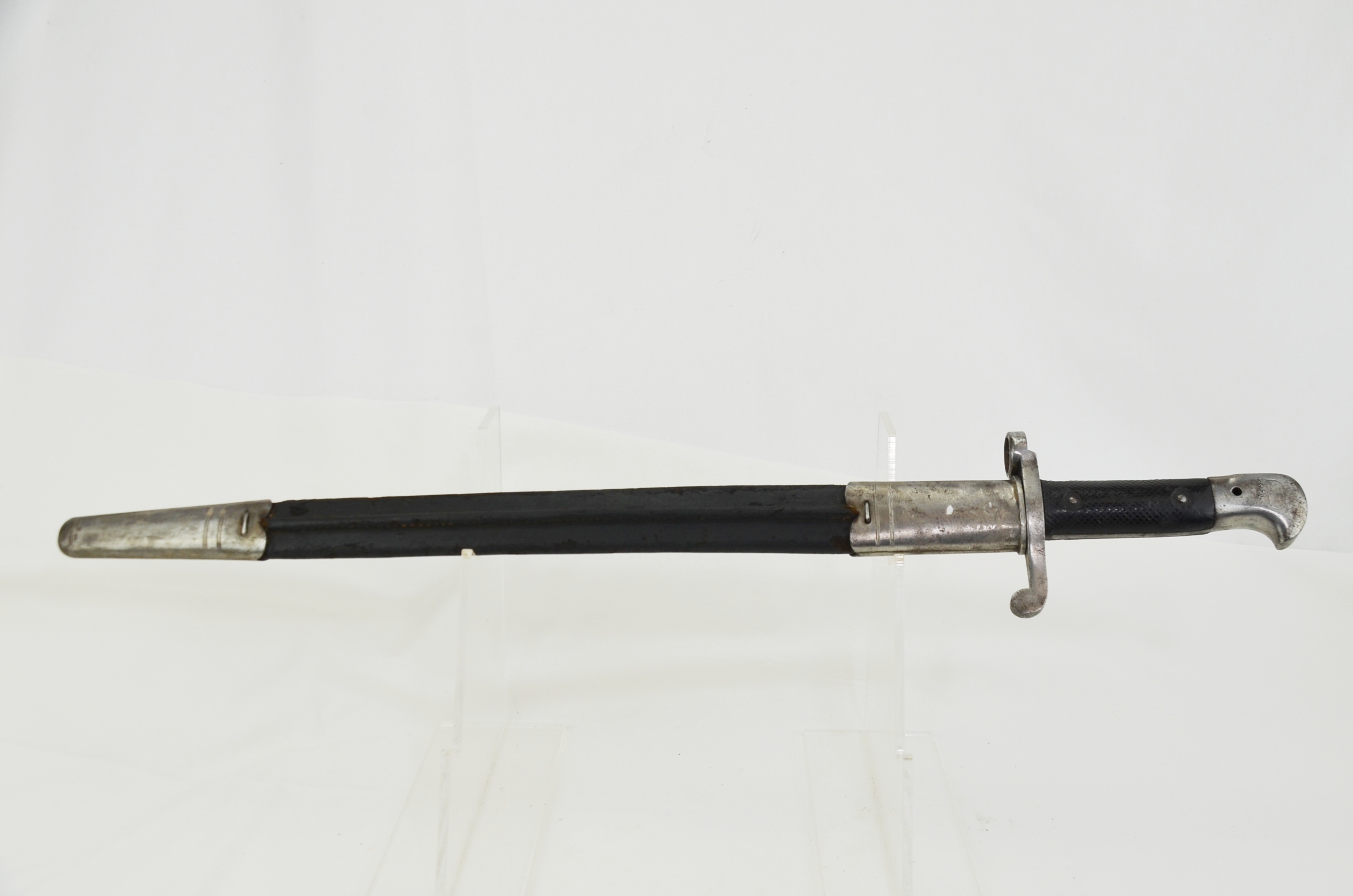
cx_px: 676
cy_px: 448
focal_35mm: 42
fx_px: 1575
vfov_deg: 31.8
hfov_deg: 46.5
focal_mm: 28
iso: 220
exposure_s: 1/125
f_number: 5.6
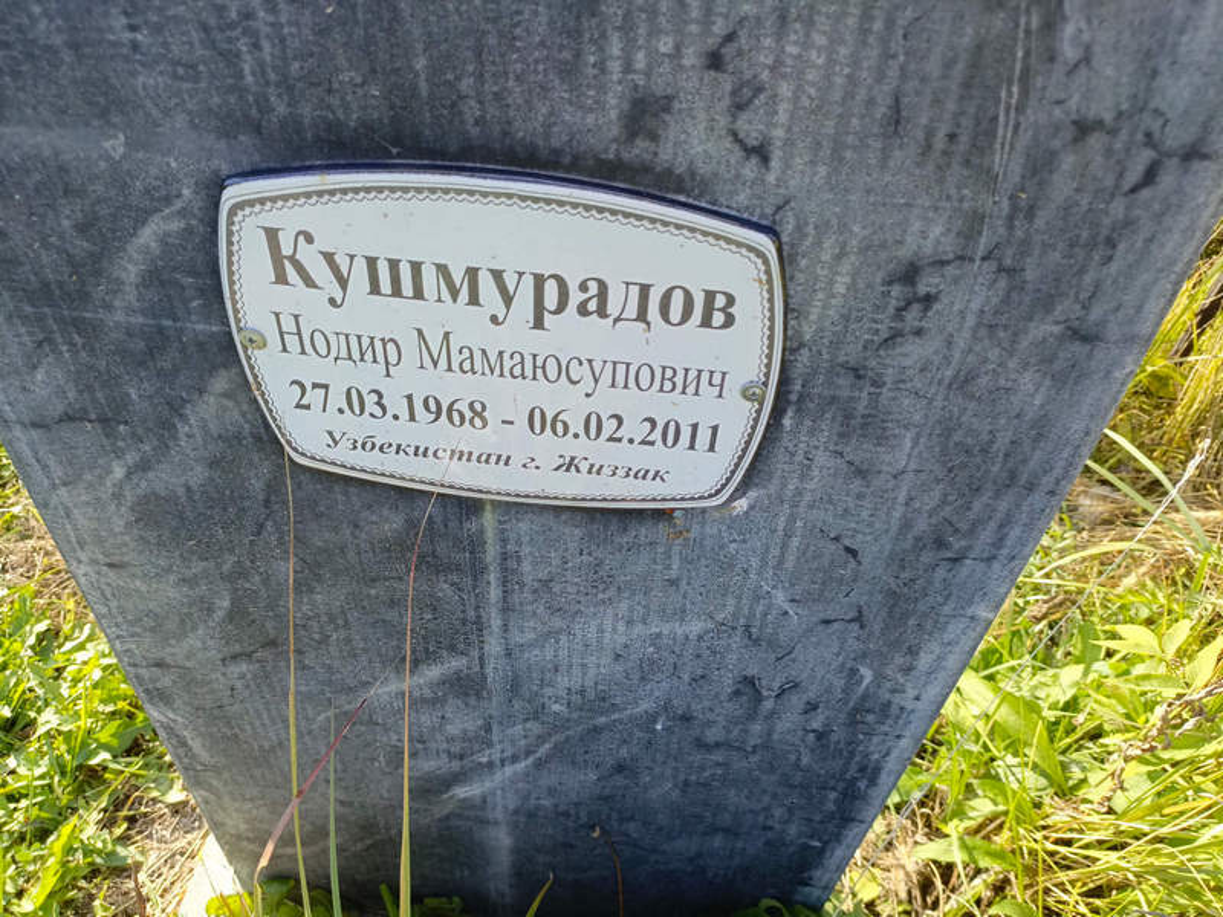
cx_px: 612
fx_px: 883
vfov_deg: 54.9
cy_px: 458
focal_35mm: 25
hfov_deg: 69.4
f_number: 1.69
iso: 107
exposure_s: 1/250
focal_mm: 4.76
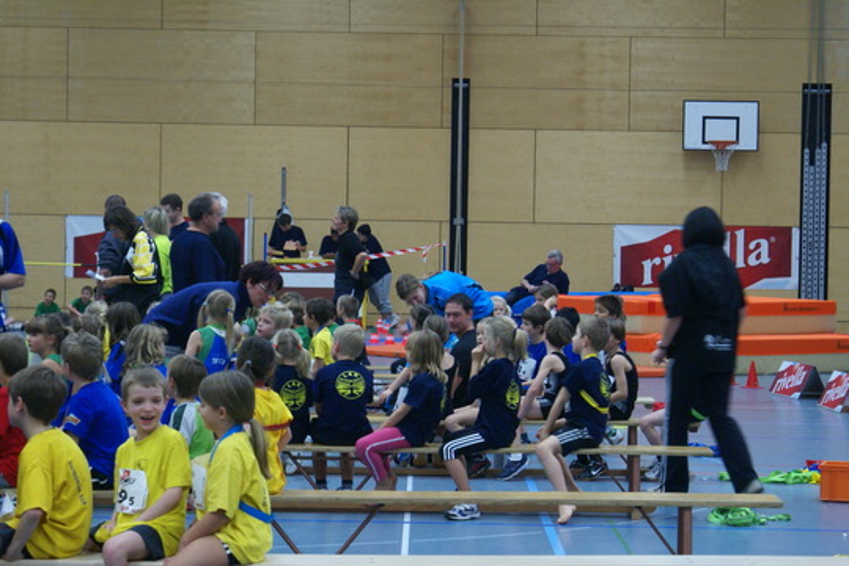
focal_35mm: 105
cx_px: 424
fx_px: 2476
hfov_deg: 19.5
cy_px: 283
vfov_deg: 13.0
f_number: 5.6
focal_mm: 70
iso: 800
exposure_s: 1/25
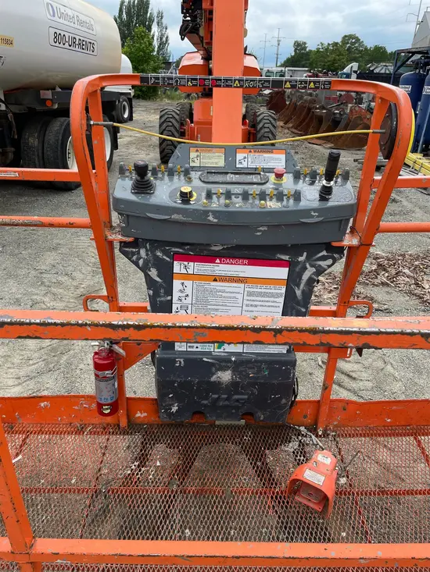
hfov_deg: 53.1
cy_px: 286
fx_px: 431
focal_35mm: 26
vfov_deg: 67.3
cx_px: 215
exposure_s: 1/1350
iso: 32
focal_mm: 4.2
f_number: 1.6
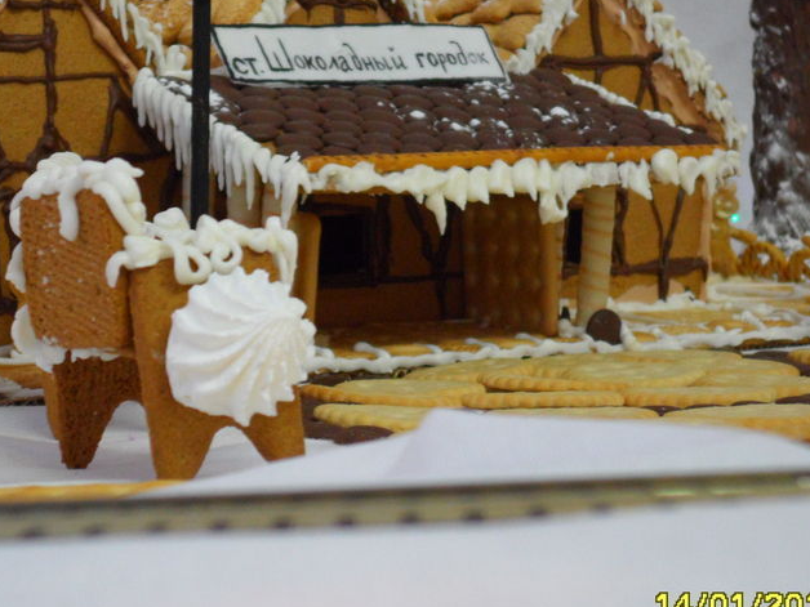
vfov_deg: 14.0
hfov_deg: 18.5
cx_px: 306
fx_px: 2480
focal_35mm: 106
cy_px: 253
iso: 400
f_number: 3.9
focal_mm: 13.2
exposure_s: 1/15
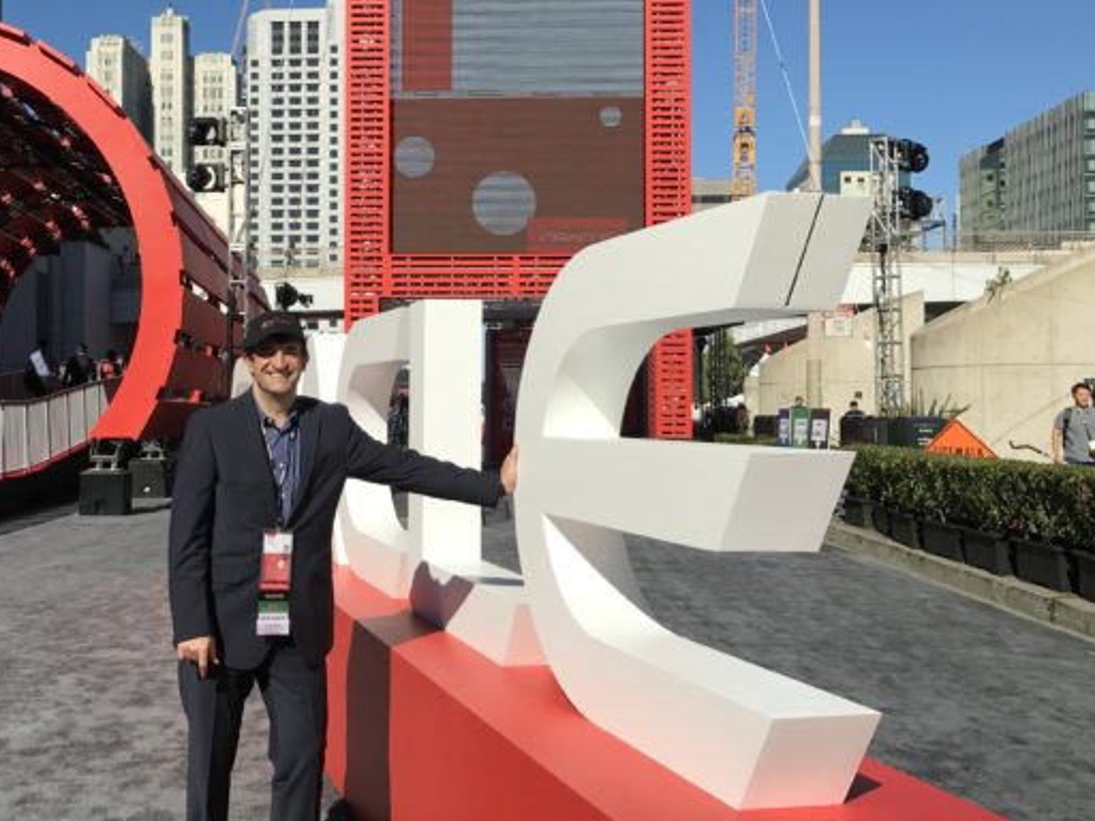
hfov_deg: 44.0
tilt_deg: +3.1
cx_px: 349
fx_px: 1329
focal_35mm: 42
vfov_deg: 34.3
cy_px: 376
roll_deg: -0.4
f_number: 1.8
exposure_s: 1/3690
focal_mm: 3.99
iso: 20
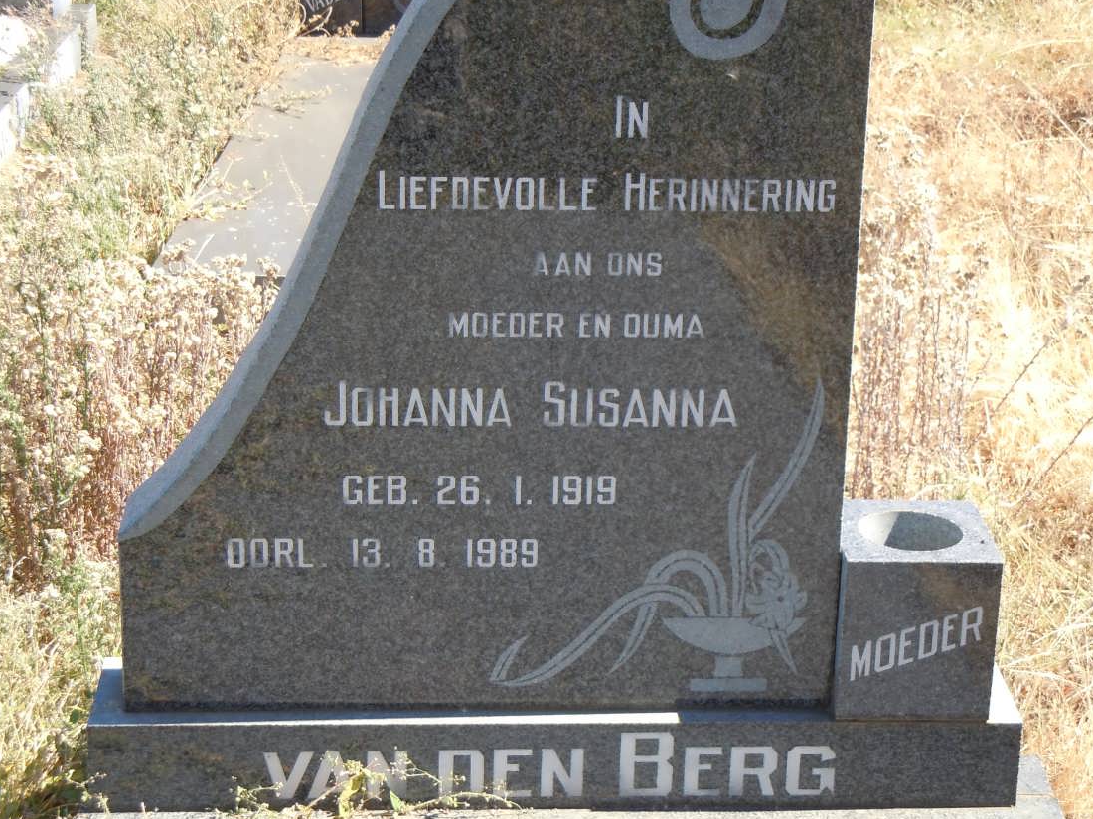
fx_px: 2652
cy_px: 387
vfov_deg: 17.6
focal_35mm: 84
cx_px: 573
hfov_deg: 23.3
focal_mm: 13.9
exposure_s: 1/320
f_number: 4.3
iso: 200
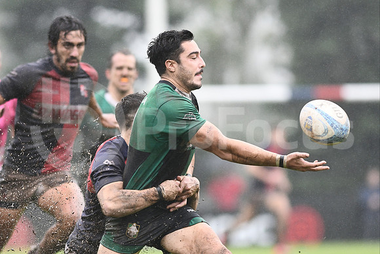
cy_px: 127
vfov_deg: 3.1
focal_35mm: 450
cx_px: 190
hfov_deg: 4.6
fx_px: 4751
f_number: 2.8
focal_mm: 300
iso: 800
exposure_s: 1/1000
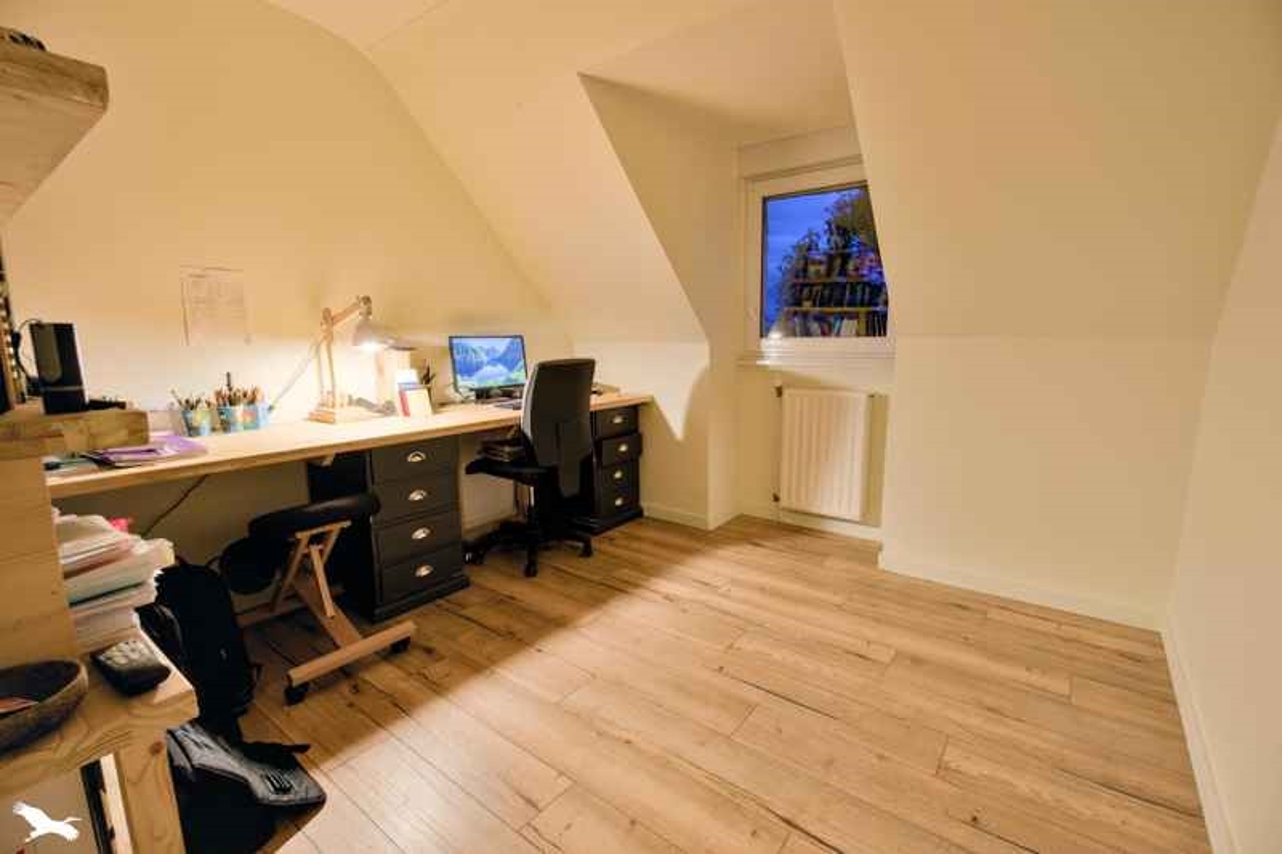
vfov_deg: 73.7
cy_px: 427
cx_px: 641
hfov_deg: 96.7
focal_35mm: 16
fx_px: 570
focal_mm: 16
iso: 800
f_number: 8
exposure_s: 1/10
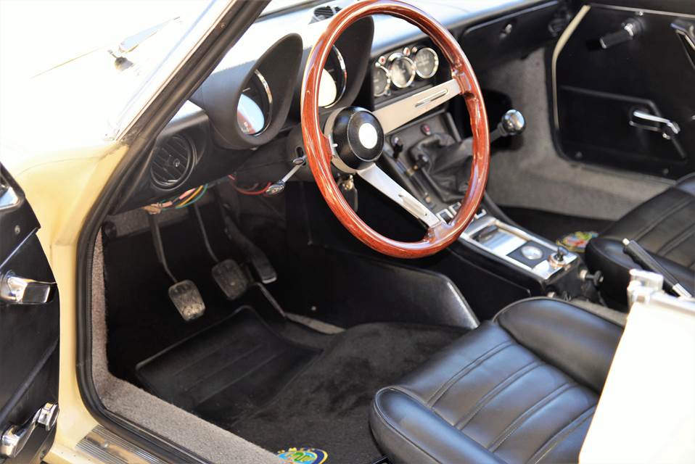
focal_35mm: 58
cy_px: 232
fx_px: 1120
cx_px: 348
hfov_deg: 34.5
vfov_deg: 23.4
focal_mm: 58
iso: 320
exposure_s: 1/125
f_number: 4
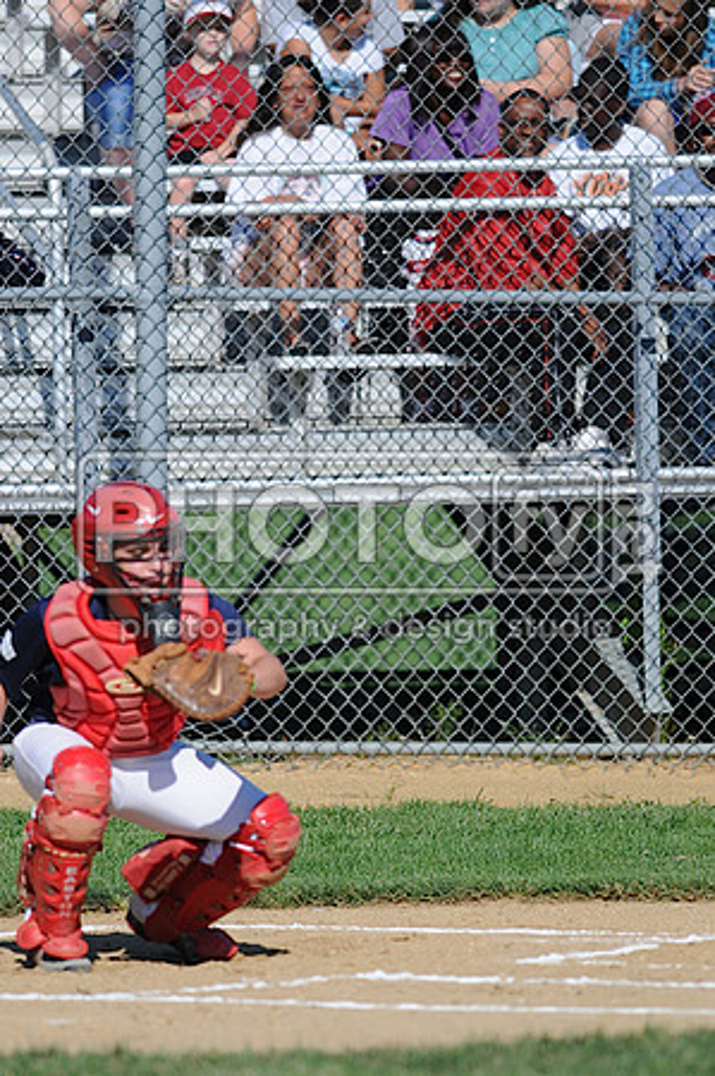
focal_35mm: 450
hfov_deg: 3.0
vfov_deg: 4.6
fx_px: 13436
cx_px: 358
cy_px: 538
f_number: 4
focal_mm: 300
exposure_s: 1/2500
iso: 200
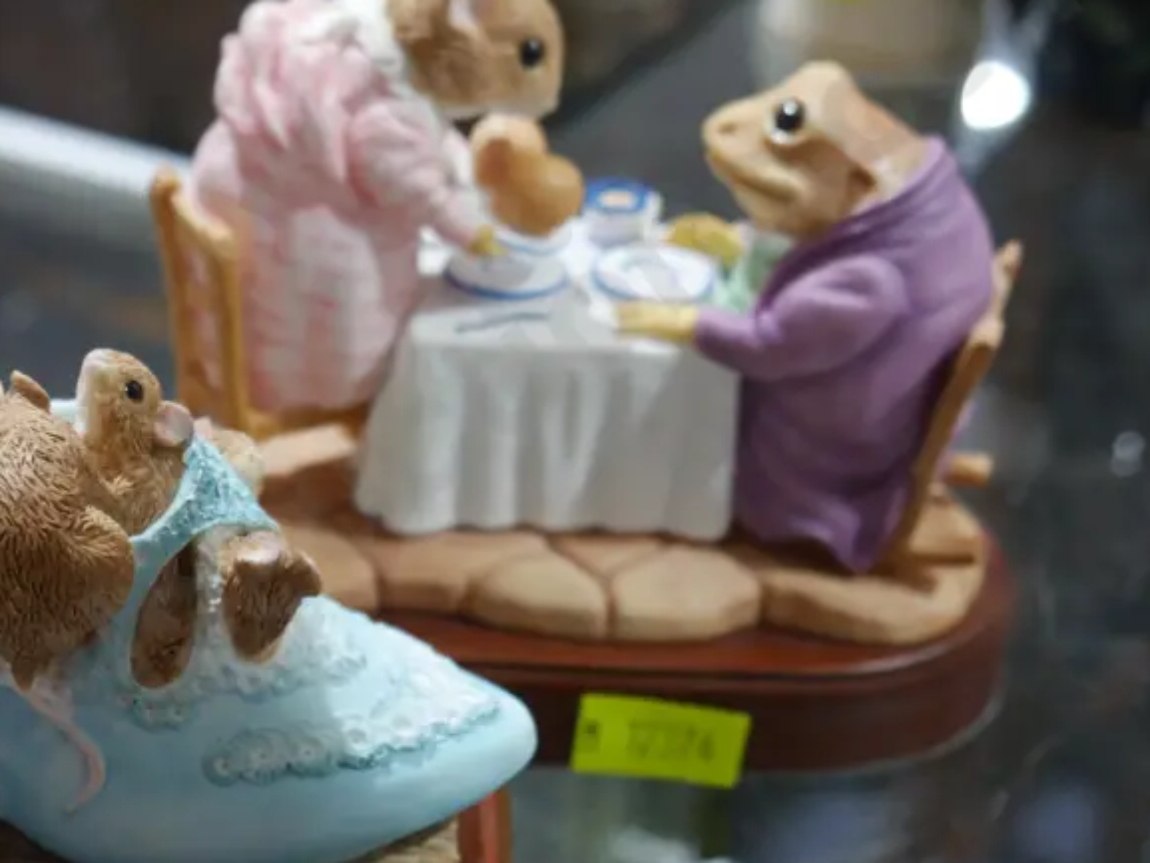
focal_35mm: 71
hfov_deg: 27.2
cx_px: 357
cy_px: 495
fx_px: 2359
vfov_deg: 20.7
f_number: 4.5
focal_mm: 20
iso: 640
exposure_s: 1/60
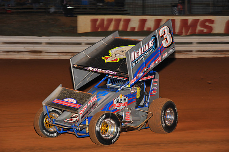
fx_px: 712
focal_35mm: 112
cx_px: 114
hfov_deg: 18.3
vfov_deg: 12.2
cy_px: 76
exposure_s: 1/250
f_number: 5.6
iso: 500
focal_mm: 112
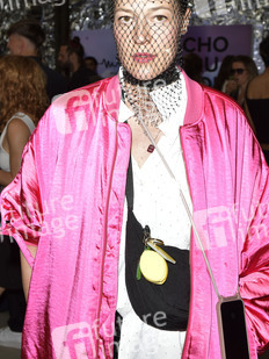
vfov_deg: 34.3
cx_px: 145
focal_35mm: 56
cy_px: 165
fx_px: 580
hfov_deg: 26.1
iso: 400
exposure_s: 1/250
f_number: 8
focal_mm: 38
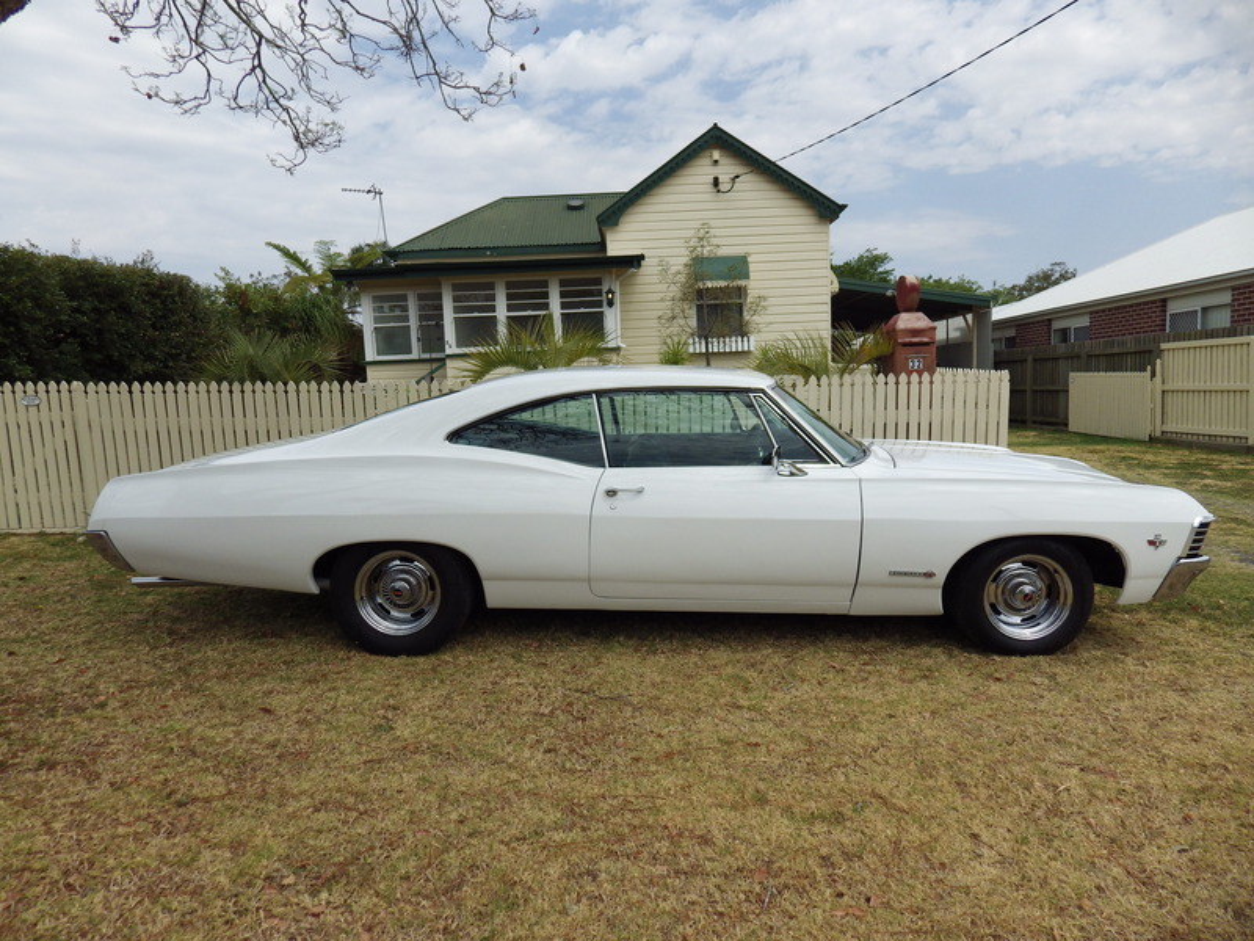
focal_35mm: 22
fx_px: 797
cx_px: 627
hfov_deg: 76.4
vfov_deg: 61.1
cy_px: 470
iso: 100
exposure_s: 1/160
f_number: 9.7
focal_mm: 4
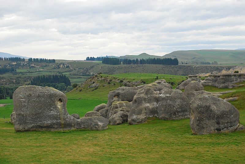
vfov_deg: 17.6
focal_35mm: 78
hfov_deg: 26.0
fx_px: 532
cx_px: 122
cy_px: 82
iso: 400
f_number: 6.3
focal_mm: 52
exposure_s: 1/400
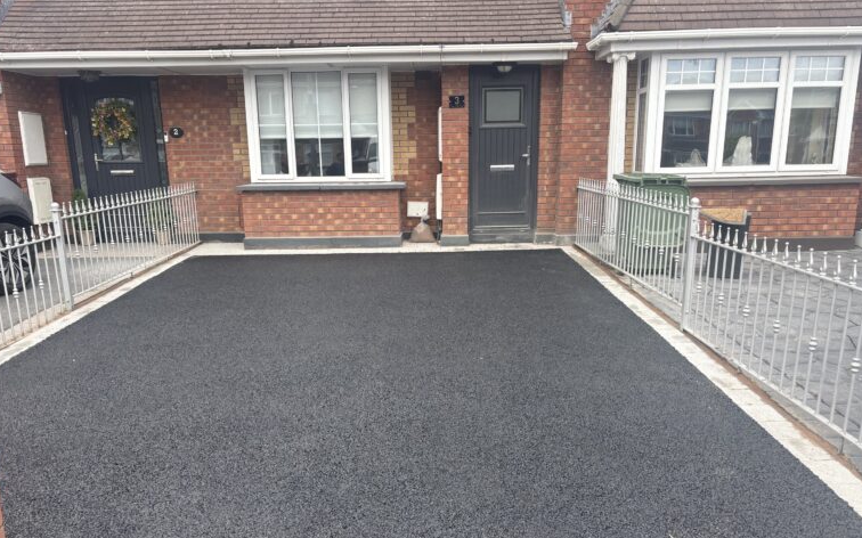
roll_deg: +1.0
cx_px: 428
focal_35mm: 28
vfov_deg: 44.4
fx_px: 658
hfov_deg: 66.5
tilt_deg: -12.6
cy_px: 308
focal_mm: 5.96
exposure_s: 1/724
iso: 50
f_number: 1.6
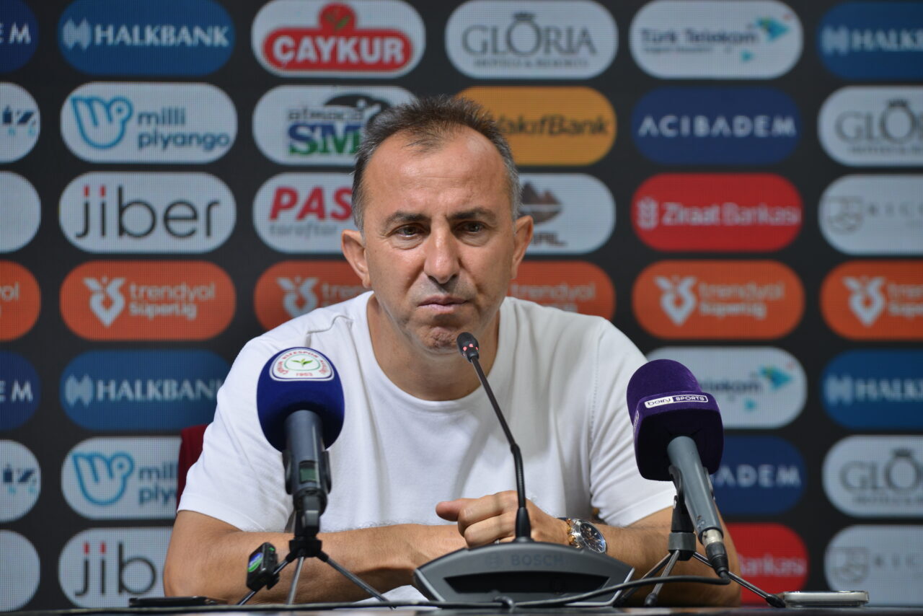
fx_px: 3718
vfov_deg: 9.5
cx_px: 462
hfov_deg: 14.2
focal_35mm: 145
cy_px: 308
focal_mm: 145
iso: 100
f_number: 2.8
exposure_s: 1/125
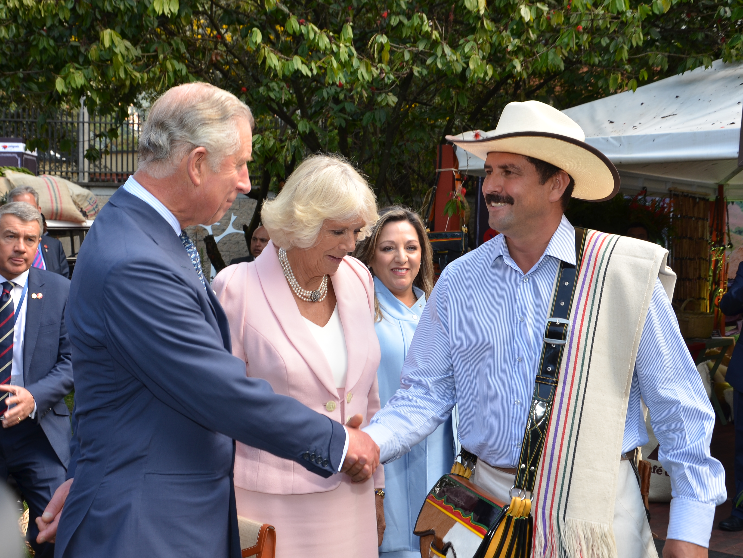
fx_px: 1138
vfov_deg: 27.5
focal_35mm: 53
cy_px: 275
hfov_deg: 36.2
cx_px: 344
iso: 200
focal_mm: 32
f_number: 6.3
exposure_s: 1/100
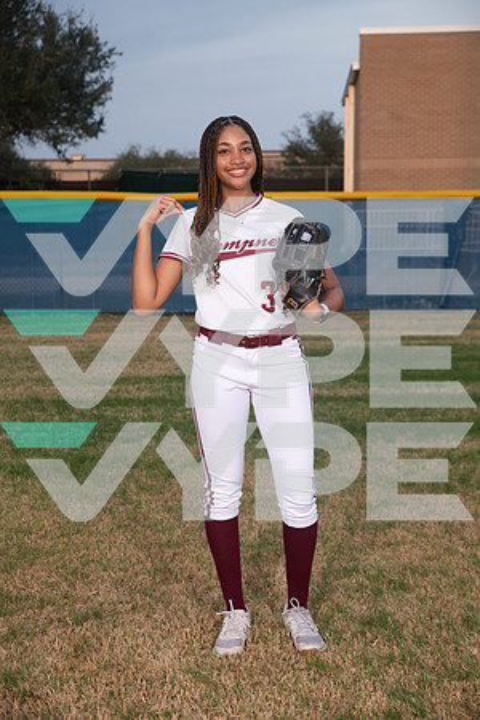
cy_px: 360
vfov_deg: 33.4
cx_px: 240
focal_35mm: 60
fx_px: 1200
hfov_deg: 22.6
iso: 320
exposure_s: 1/320
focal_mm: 60
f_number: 6.3
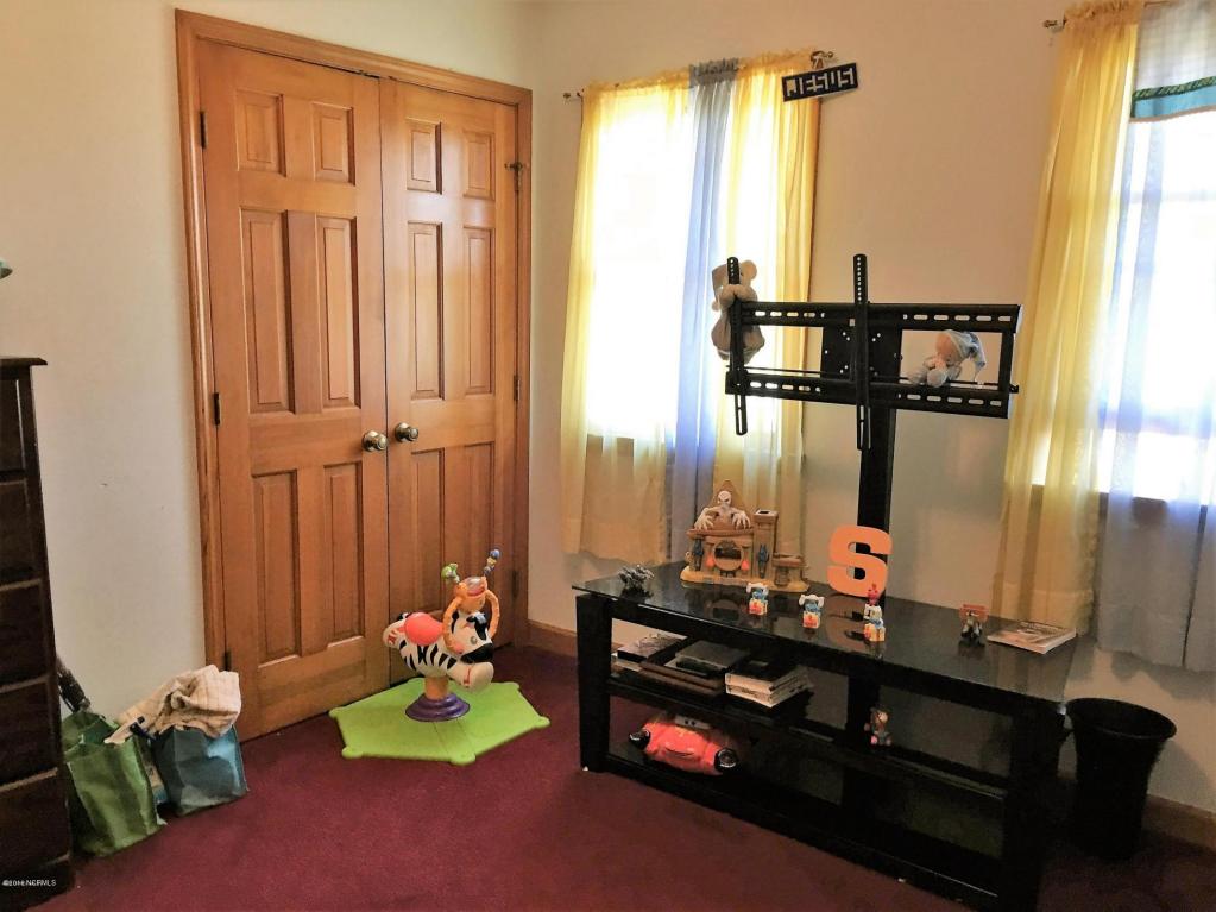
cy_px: 456
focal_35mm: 29
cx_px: 608
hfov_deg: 61.7
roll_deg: -1.0
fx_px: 1019
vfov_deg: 48.2
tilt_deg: -6.2
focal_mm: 4.15
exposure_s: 1/15
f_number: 2.2
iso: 40
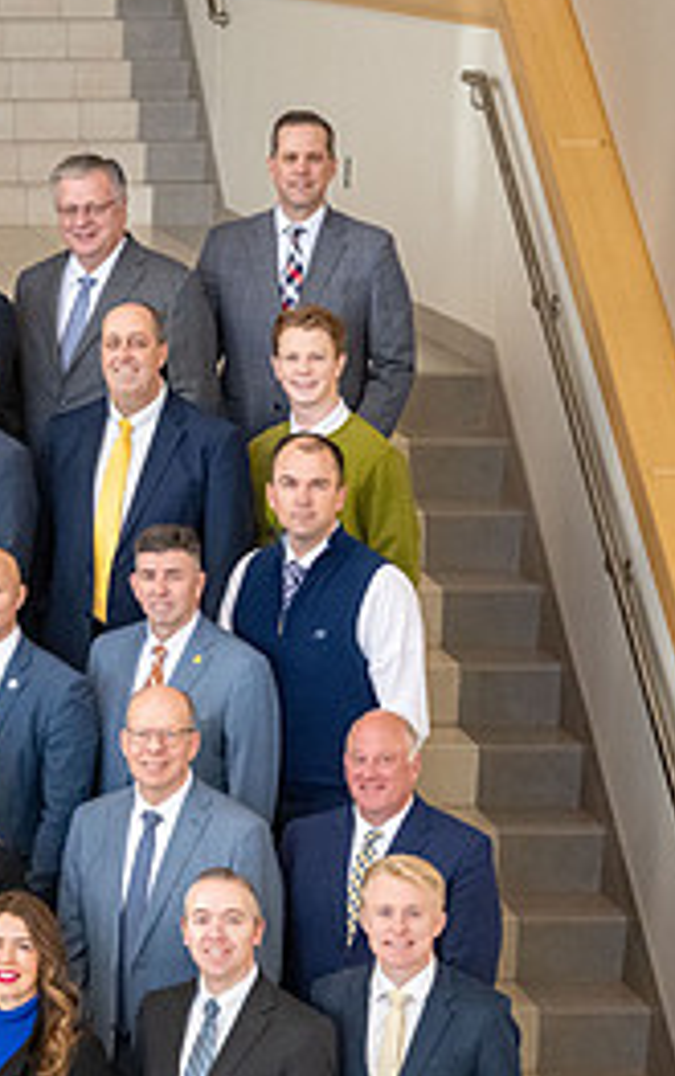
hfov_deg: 8.5
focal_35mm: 150
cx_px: -459
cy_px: 783
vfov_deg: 13.9
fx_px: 4403
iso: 2000
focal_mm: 52
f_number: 8
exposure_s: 1/200
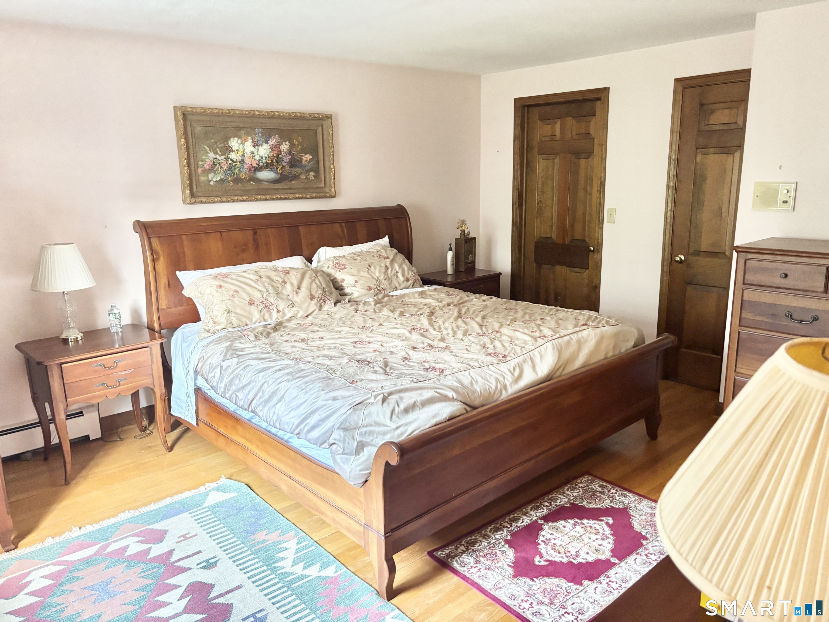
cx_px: 414
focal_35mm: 26
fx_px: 623
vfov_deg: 53.1
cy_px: 311
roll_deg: -0.5
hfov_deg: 67.3
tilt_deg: -15.4
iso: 400
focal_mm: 5.96
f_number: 1.6
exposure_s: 1/60
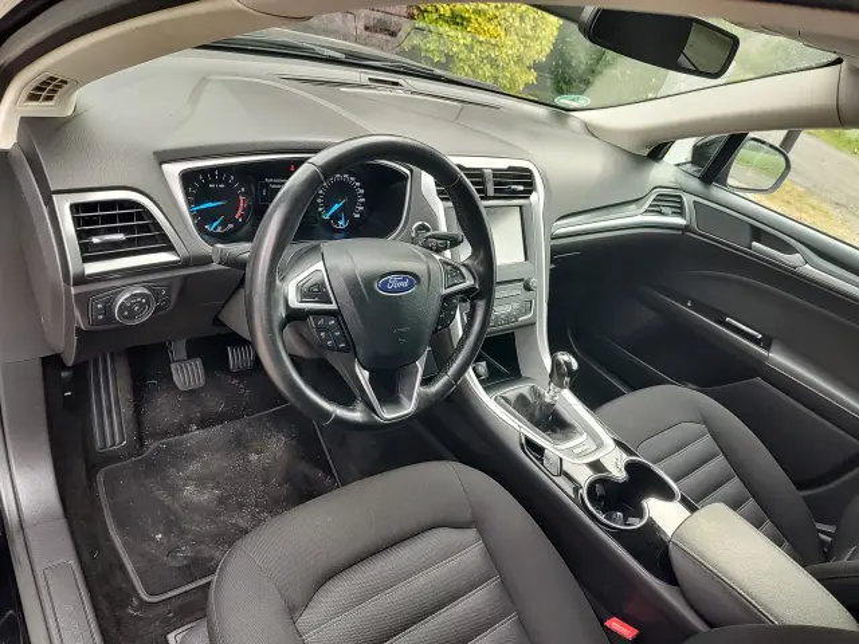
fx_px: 571
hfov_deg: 73.9
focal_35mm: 23
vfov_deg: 58.9
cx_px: 430
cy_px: 322
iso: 100
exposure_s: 1/134
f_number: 1.8
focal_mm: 5.56
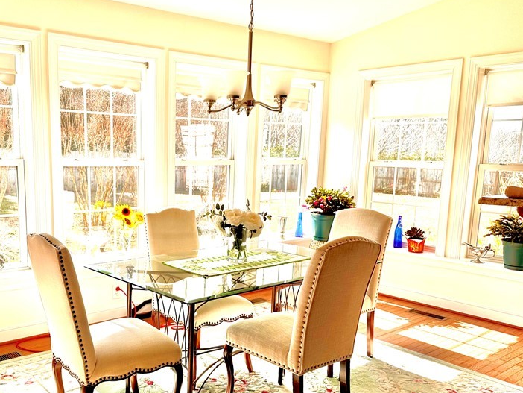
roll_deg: -1.3
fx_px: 529
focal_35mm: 35
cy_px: 242
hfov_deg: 51.6
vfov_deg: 40.5
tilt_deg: -10.7
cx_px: 173
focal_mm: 6.86
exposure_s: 1/829
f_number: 1.78
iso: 80
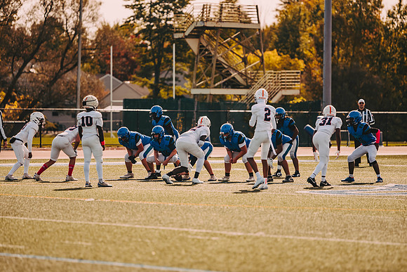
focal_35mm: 207
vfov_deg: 6.7
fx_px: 2336
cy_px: 136
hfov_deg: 10.0
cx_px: 204
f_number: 2.8
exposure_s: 1/2000
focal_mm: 200
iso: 160
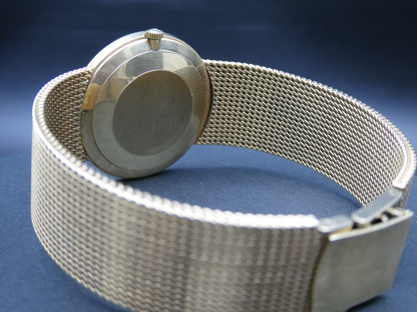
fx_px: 566
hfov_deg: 40.4
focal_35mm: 47
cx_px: 208
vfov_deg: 30.9
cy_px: 156
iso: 250
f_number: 4
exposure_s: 1/80
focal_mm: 8.4
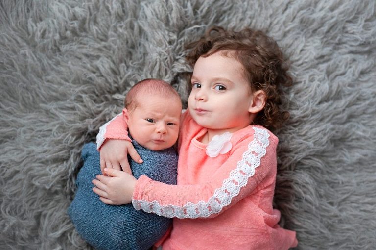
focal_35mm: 50
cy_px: 125
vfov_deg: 26.9
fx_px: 522
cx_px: 188
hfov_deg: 39.6
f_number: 2.8
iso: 2000
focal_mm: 50
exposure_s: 1/500
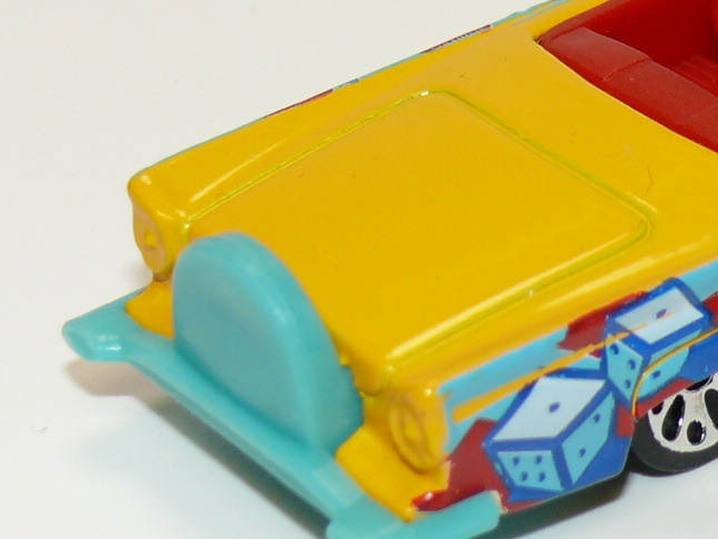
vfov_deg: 7.4
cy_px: 72
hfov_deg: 9.8
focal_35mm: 200
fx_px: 4148
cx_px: 808
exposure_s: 1/30
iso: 100
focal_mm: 11.9
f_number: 4
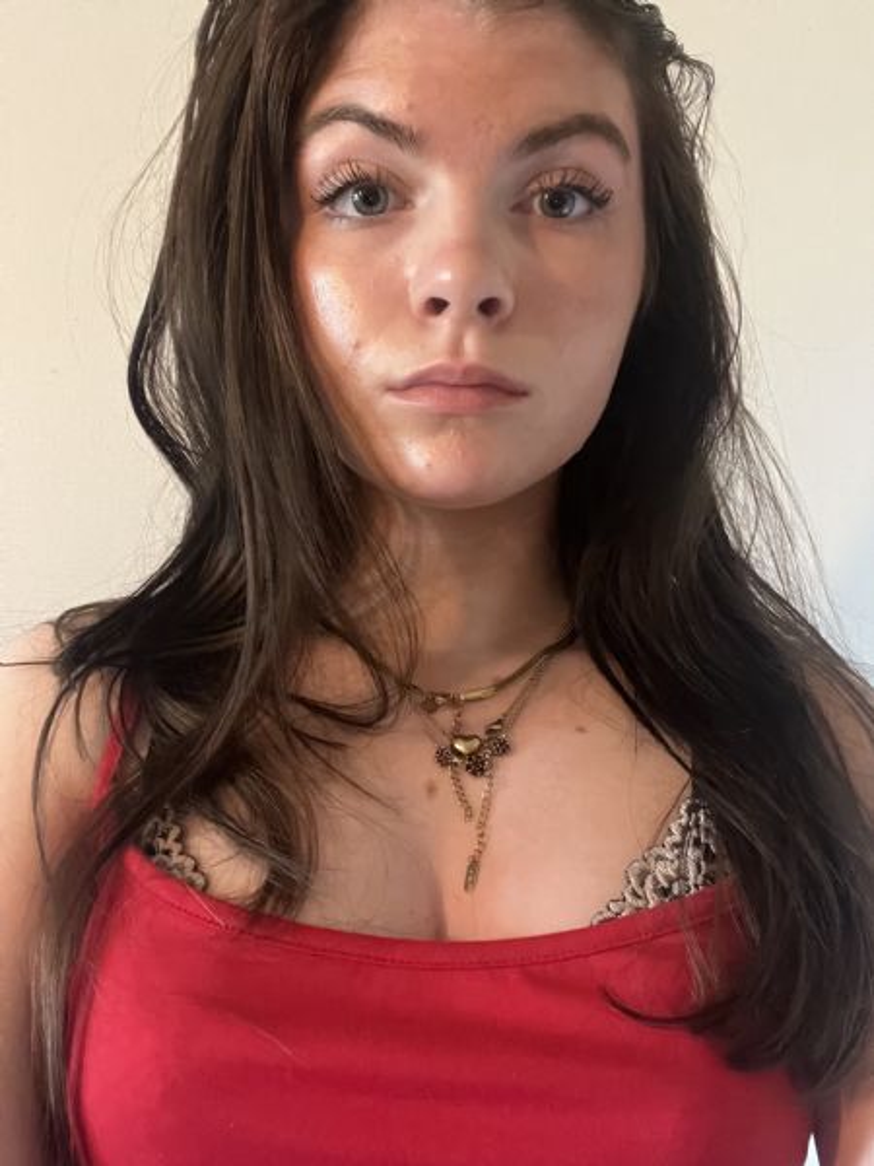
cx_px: 437
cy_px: 583
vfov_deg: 60.0
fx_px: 1010
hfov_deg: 46.8
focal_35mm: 30
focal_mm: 2.71
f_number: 2.2
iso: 640
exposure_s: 1/20
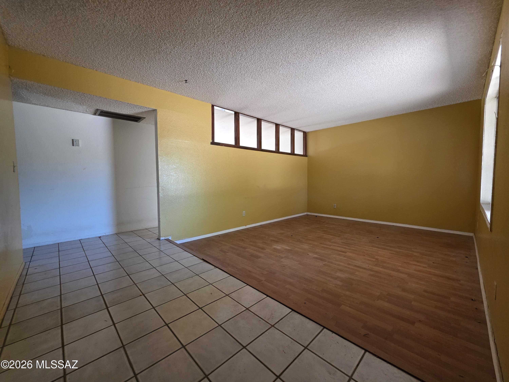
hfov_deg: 106.2
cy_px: 191
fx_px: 191
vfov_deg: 89.9
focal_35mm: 13
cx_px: 254
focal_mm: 2.2
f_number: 1.9
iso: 200
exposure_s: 1/60
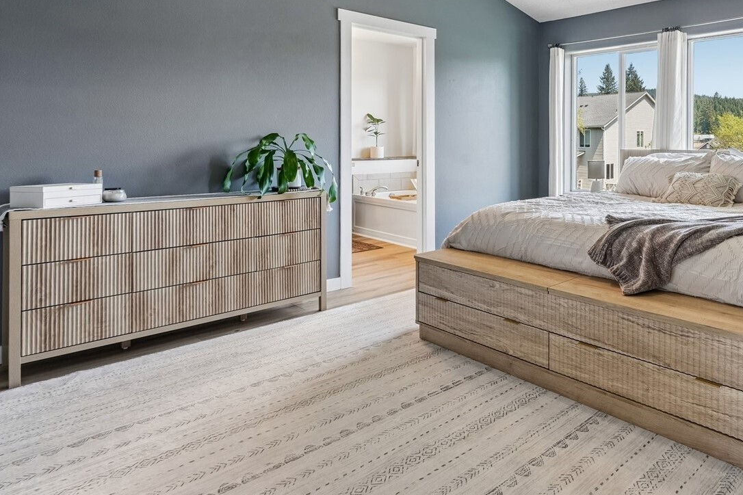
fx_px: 516
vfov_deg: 49.8
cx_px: 548
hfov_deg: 67.4
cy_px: 143
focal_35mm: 25
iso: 400
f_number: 8
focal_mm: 16
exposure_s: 1/20
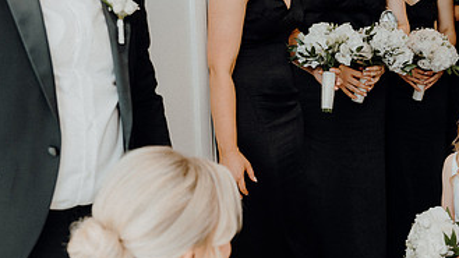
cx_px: 299
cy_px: 56
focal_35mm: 61
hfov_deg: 34.1
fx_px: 742
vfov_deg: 19.5
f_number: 3.5
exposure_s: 1/160
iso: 400
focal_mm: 33
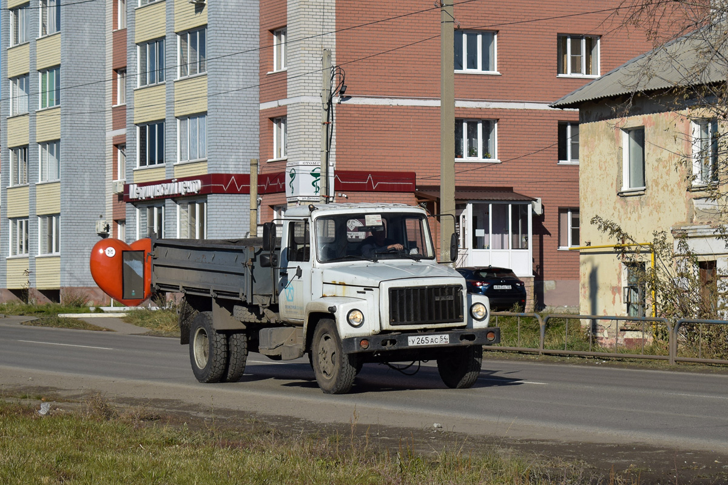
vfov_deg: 16.6
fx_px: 1668
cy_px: 242
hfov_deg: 24.6
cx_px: 364
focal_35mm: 82
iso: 200
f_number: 7.1
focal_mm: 55
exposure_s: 1/1600
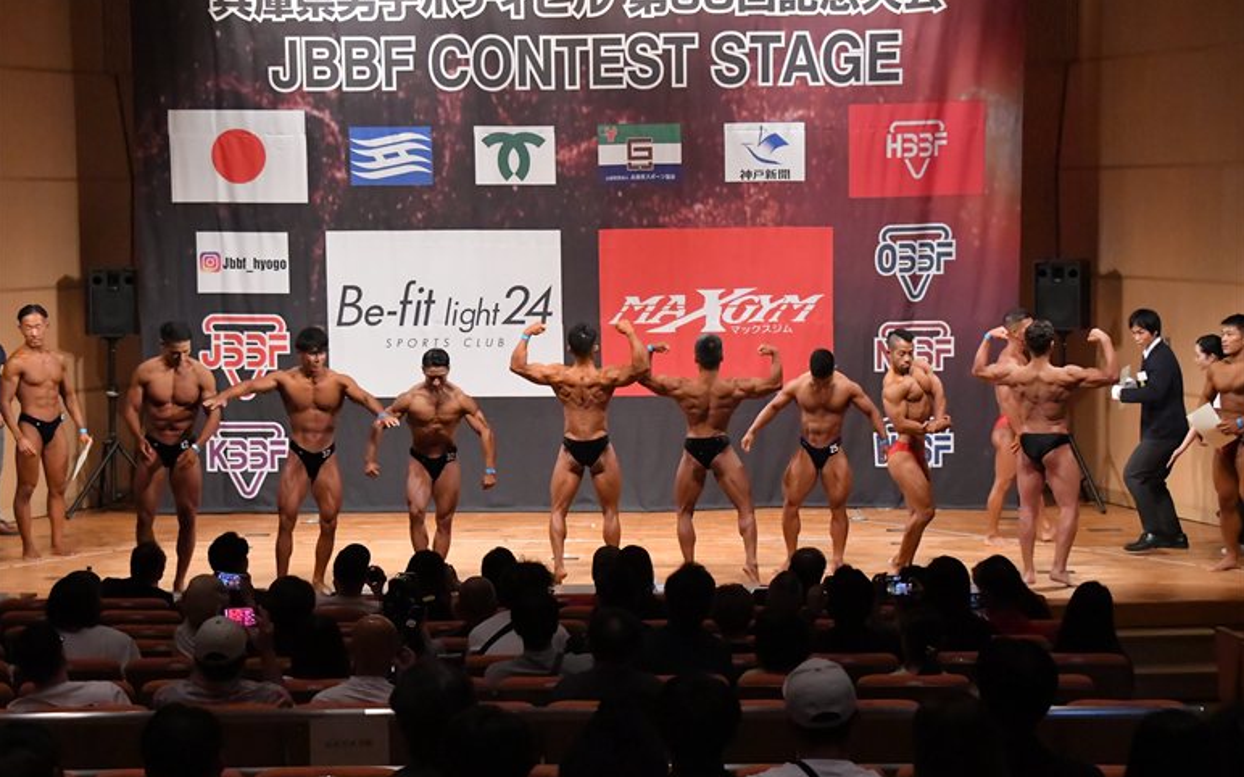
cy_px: 380
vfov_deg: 14.7
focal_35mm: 89
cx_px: 621
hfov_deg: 23.3
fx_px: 3016
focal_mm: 58
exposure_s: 1/400
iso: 10000
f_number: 5.6
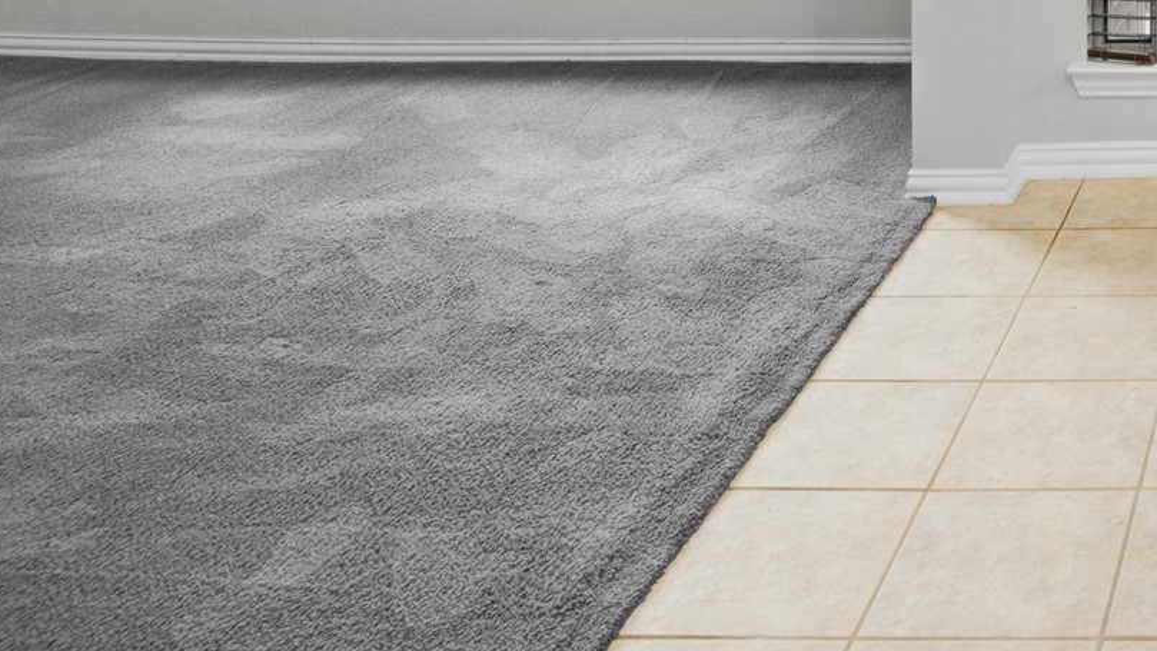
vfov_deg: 22.0
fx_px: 1381
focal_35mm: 45
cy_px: -327
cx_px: 1336
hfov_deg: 36.7
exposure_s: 1/4
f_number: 8
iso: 200
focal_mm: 16
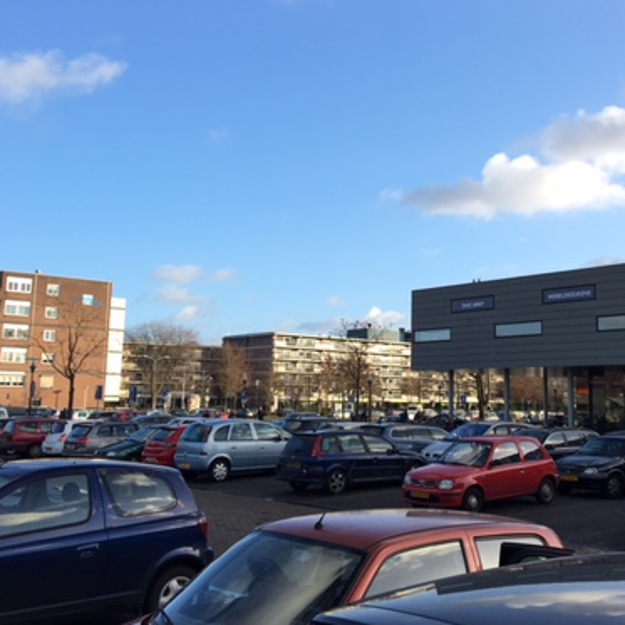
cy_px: 270
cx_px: 397
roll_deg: -0.9
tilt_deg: +8.6
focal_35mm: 44
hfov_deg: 38.1
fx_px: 899
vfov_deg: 38.3
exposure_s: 1/487
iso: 25
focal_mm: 4.15
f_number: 2.2
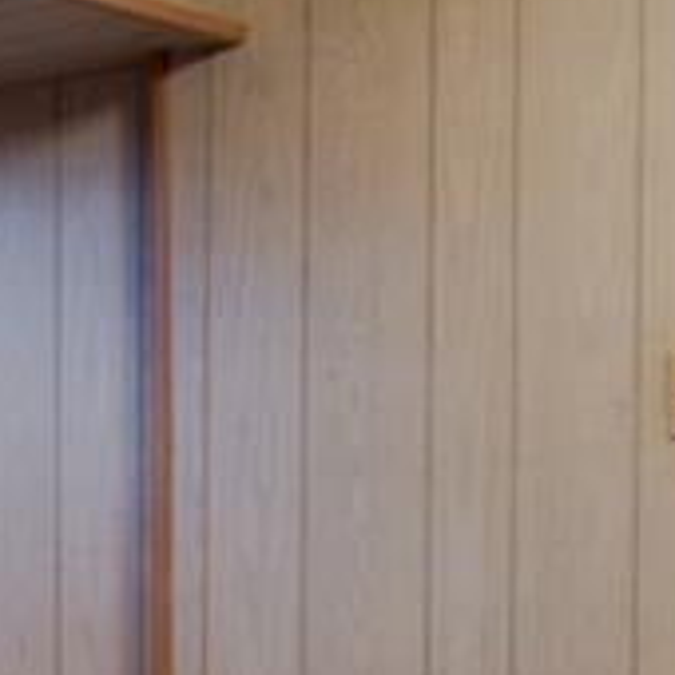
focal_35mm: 82
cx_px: -727
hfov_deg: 15.9
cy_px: 463
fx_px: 1809
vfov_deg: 21.0
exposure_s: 1/25
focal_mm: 16
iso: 500
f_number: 5
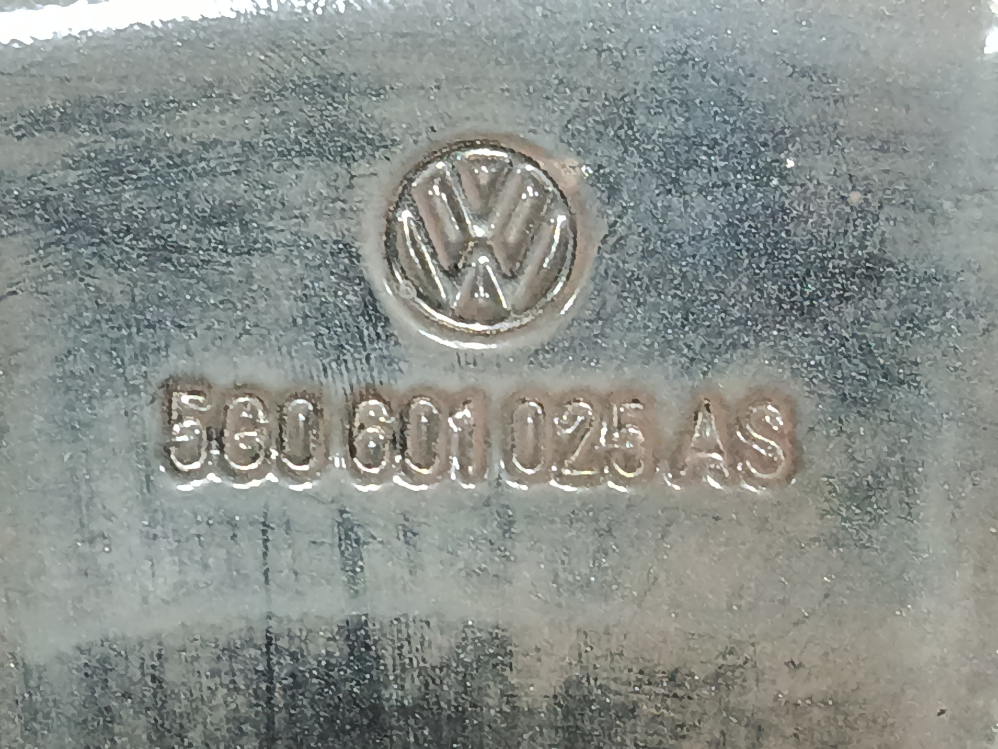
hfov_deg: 18.7
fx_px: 3027
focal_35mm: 105
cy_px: 374
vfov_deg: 14.1
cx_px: 499
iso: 1483
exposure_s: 1/25
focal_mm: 5.24
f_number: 1.7
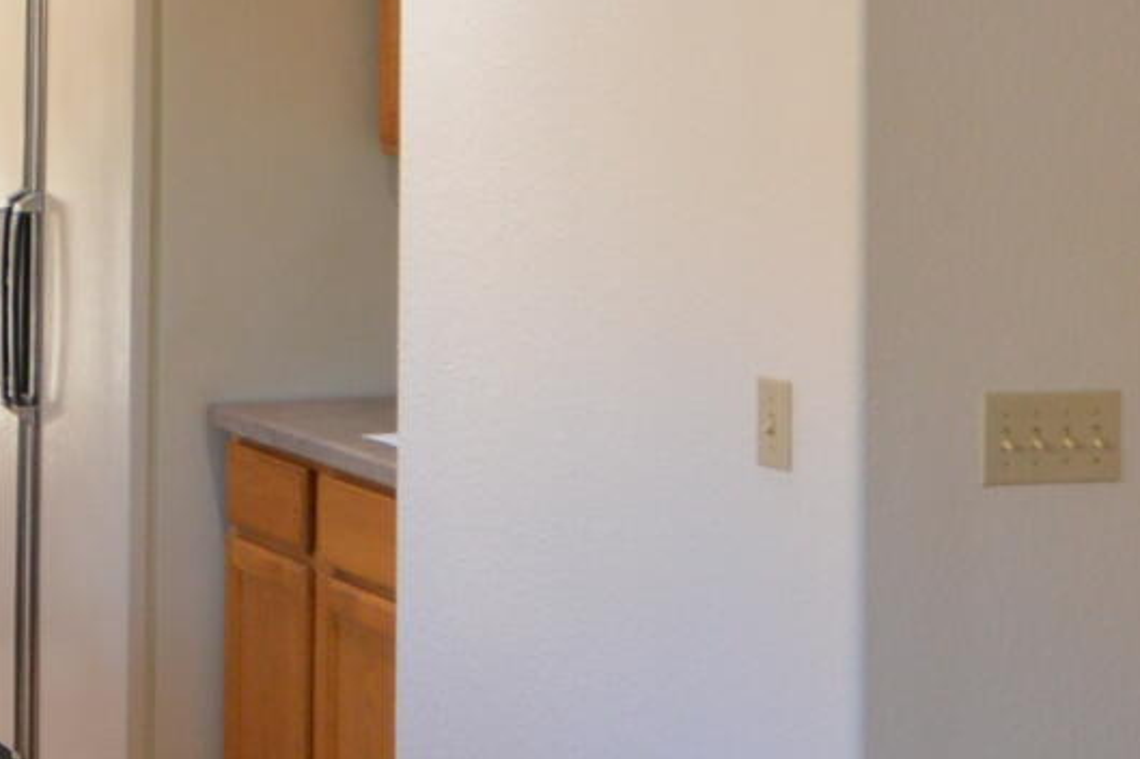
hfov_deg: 23.1
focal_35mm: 85
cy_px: -41
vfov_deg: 15.7
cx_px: 43
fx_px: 2690
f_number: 4
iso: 400
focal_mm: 10
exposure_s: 1/60
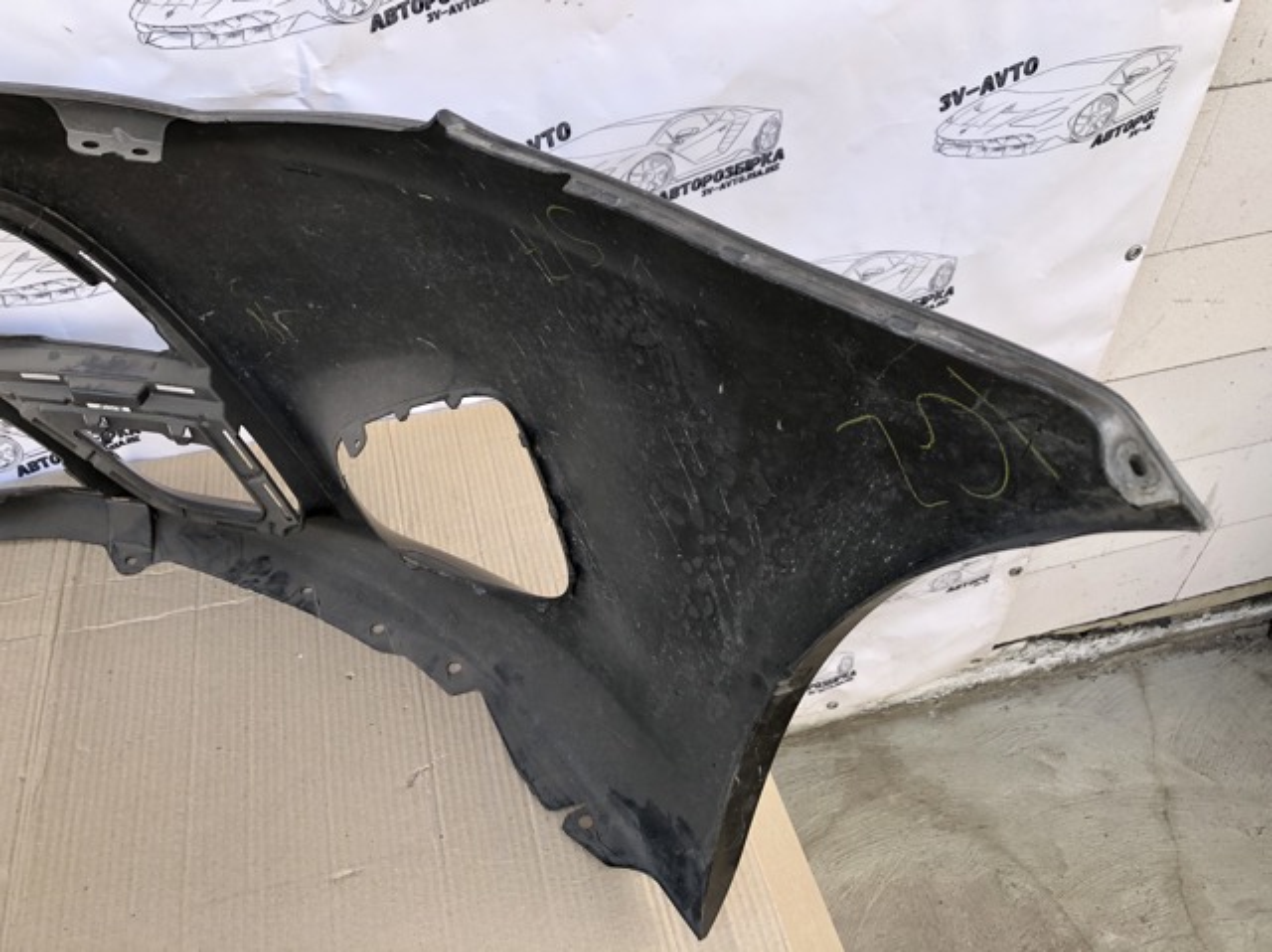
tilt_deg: -47.5
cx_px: 636
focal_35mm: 28
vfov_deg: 49.7
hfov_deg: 63.5
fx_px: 1028
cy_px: 476
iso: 20
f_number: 1.8
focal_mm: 3.99
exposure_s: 1/125
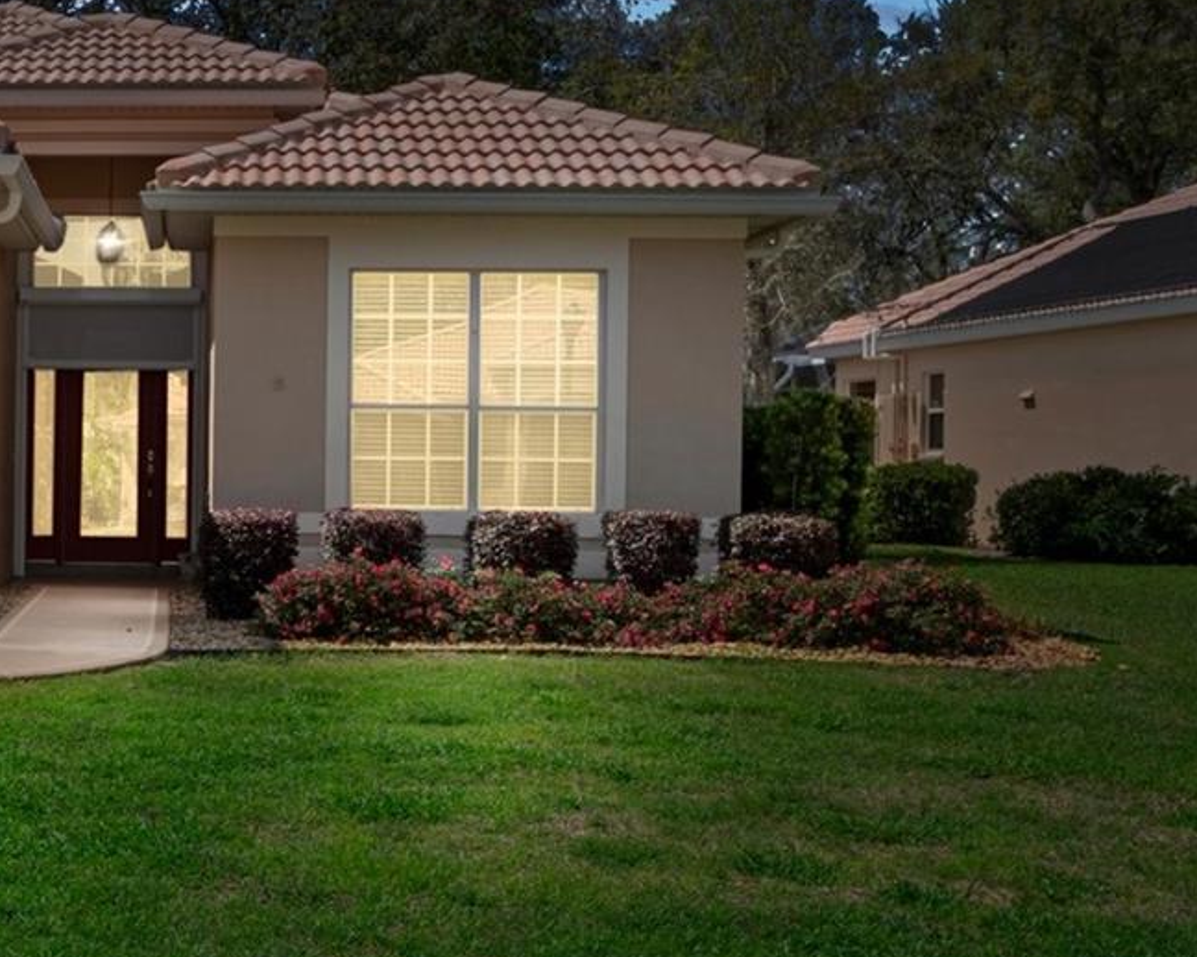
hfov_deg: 32.9
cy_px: 491
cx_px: -7
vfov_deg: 29.0
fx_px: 1847
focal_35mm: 52
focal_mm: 15
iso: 250
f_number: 8
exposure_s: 1/200
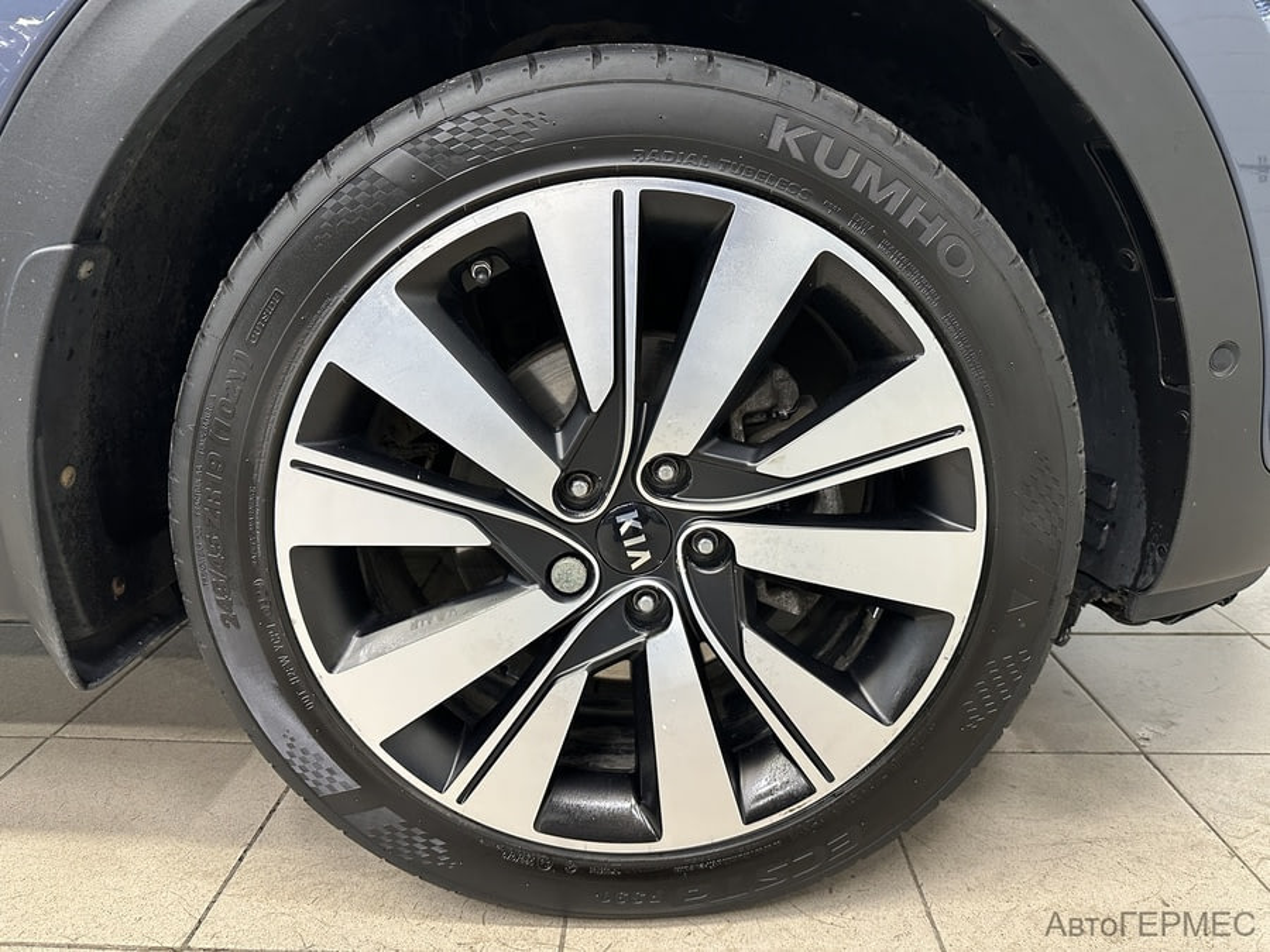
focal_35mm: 24
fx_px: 881
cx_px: 635
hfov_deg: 71.6
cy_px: 476
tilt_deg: -15.8
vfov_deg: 56.8
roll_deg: -0.6
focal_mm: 6.86
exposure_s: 1/50
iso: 320
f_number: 1.78
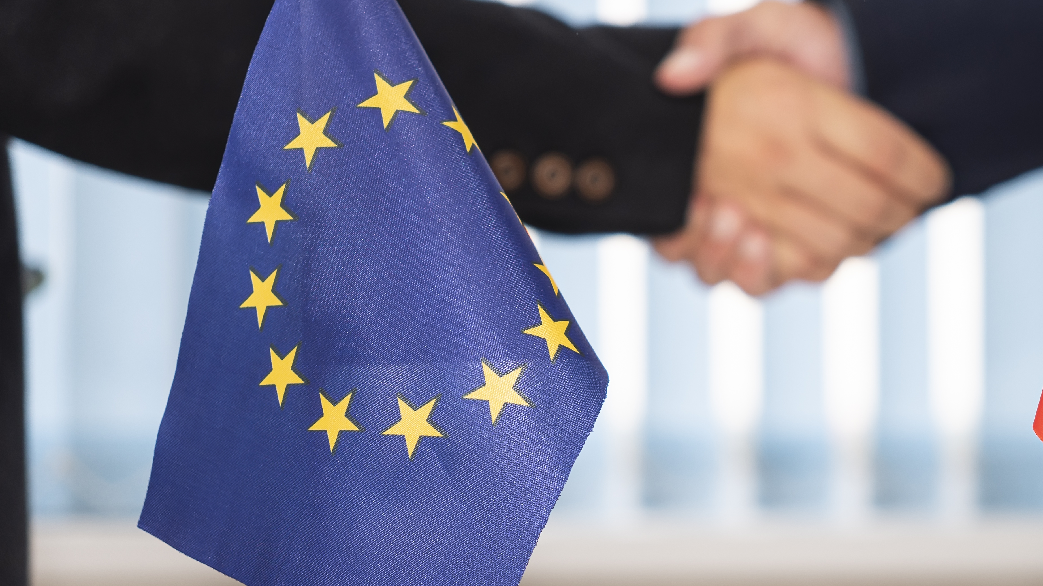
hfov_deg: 16.7
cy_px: 332
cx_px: 772
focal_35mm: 128
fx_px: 3540
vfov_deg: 9.5
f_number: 2.8
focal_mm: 50
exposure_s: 1/160
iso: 100
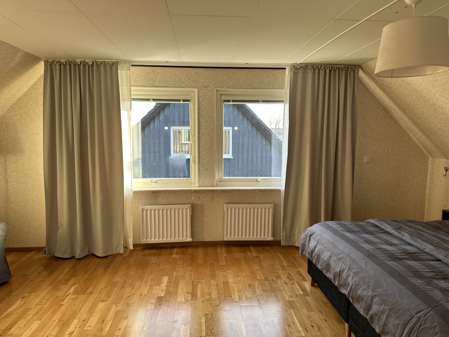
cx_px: 224
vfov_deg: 56.8
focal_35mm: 24
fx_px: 311
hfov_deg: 71.6
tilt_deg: -6.5
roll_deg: +0.0
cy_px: 168
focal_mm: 6.86
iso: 100
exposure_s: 1/121
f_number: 1.78
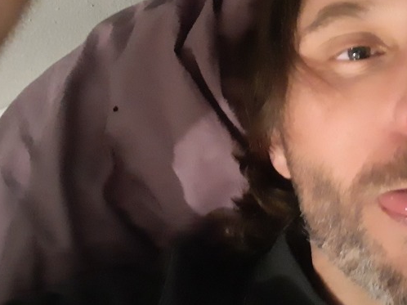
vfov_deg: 31.9
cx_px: 281
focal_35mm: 45
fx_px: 529
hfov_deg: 41.4
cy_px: 102
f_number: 2
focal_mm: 2.66
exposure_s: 1/8
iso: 1000
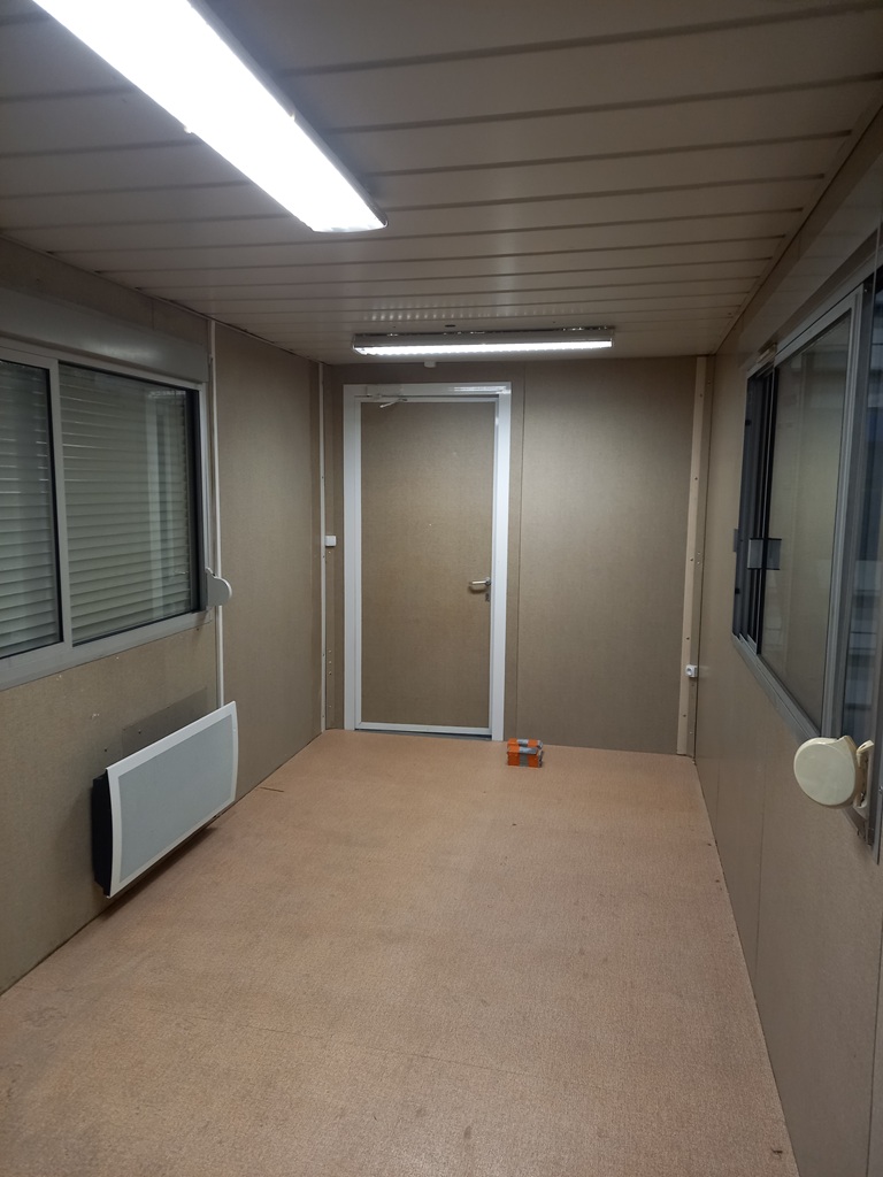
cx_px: 442
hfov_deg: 54.9
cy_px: 588
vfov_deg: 69.4
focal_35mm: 25
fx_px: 850
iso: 250
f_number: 1.8
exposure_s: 1/50
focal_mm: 4.65
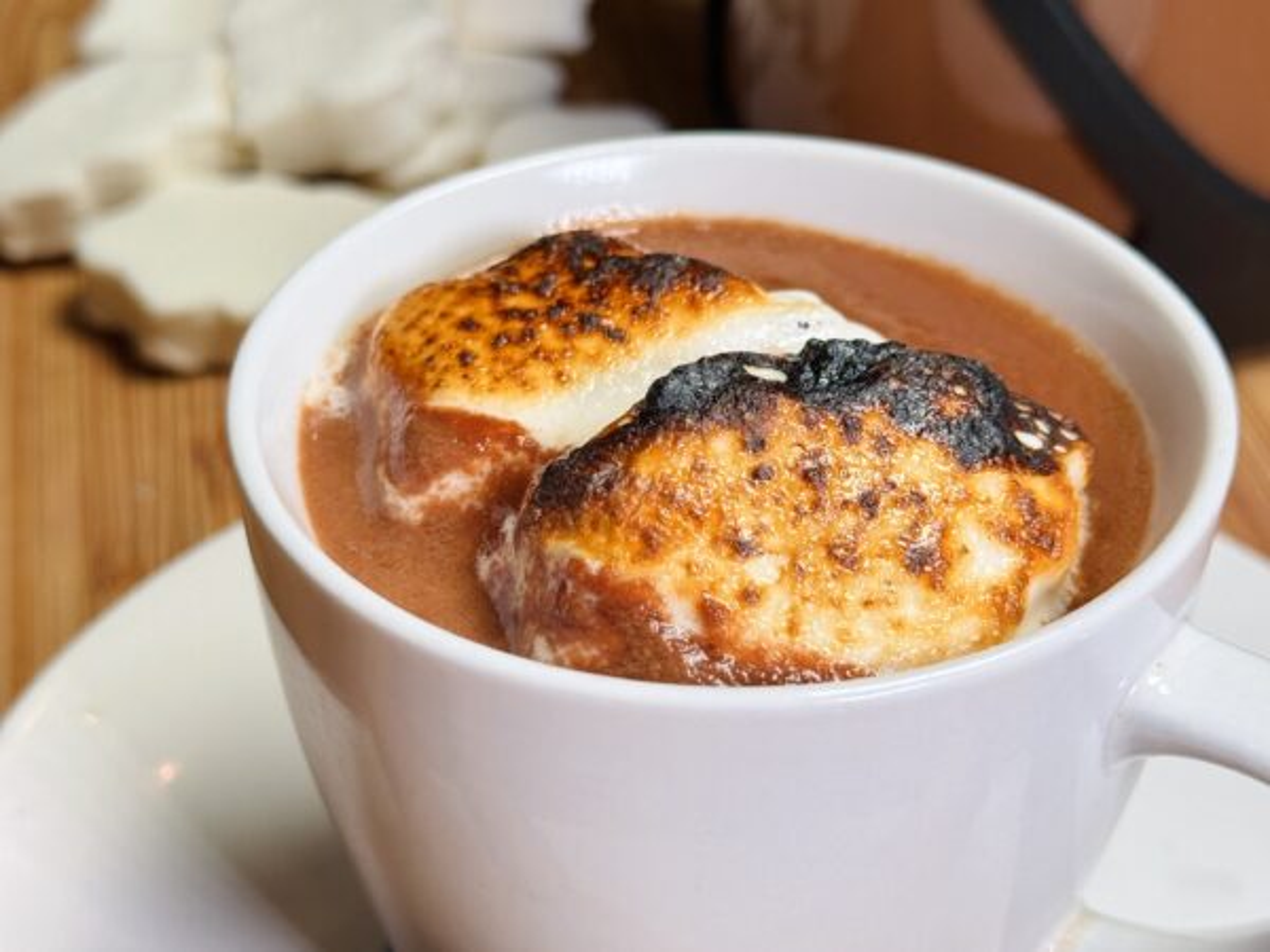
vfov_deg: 30.3
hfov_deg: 39.7
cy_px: 476
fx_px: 1761
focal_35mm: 48
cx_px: 635
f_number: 1.78
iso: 64
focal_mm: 6.86
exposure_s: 1/120
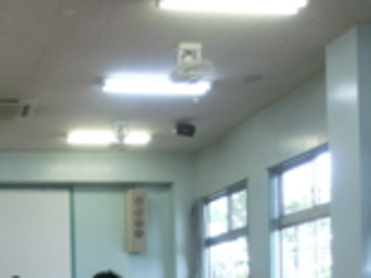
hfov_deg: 30.3
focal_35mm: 62
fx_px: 664
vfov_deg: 21.9
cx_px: 60
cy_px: 333
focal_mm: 4.24
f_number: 3
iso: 320
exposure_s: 1/125
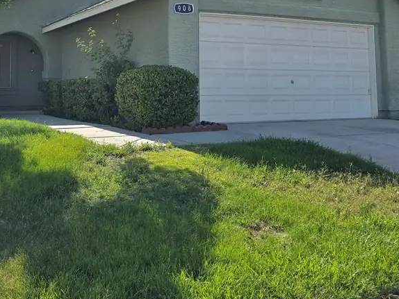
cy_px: 53
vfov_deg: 34.0
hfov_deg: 44.8
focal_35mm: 41
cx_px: 121
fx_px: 473
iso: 12
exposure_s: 1/834
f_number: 1.7
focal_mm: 6.3
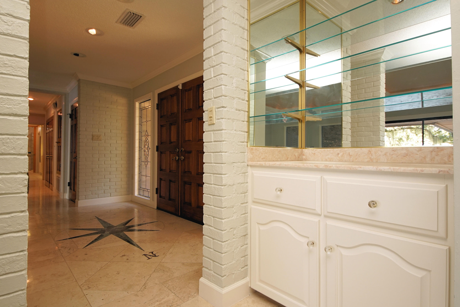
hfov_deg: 90.0
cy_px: 154
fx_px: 230
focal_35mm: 18
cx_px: 230
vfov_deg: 67.4
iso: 640
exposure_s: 1/60
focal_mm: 12
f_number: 4.5
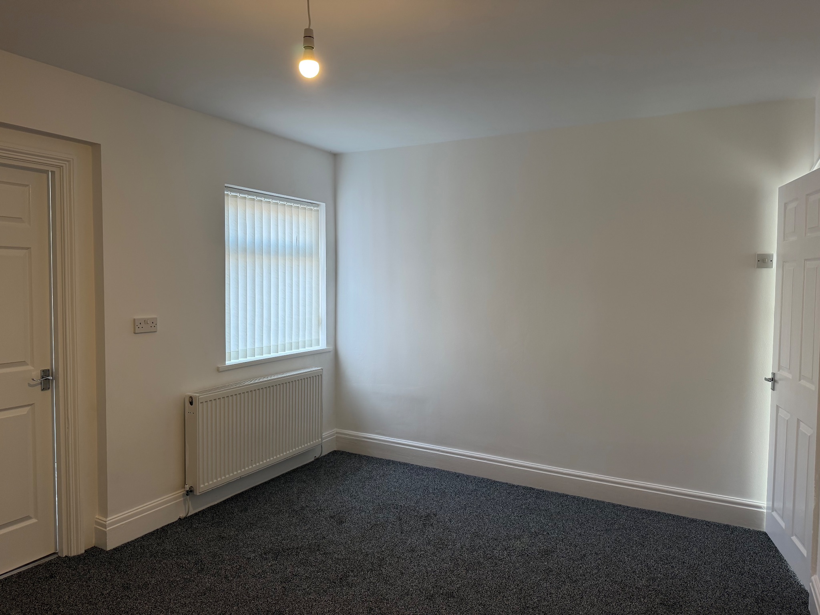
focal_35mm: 24
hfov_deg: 71.6
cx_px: 410
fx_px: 569
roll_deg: -0.3
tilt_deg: -3.0
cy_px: 308
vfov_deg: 56.8
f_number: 1.78
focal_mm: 6.76
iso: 100
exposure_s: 1/100
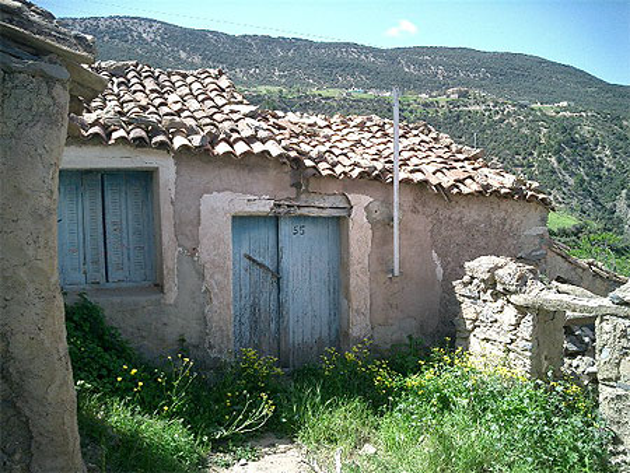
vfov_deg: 40.7
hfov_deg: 52.6
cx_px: 315
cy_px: 236
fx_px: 637
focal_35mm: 35
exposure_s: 1/320
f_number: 4.2
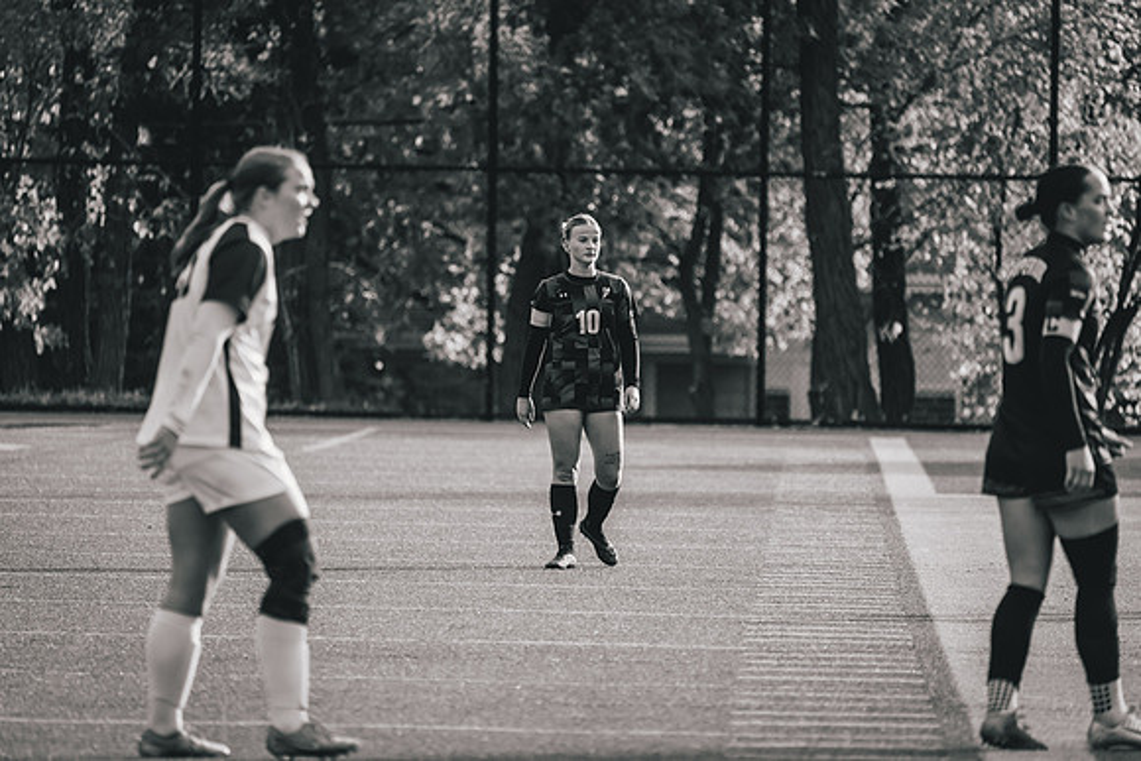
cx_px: 570
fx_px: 12806
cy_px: 380
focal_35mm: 404
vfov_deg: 3.4
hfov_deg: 5.1
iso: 800
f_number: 6.3
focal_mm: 400
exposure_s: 1/1250
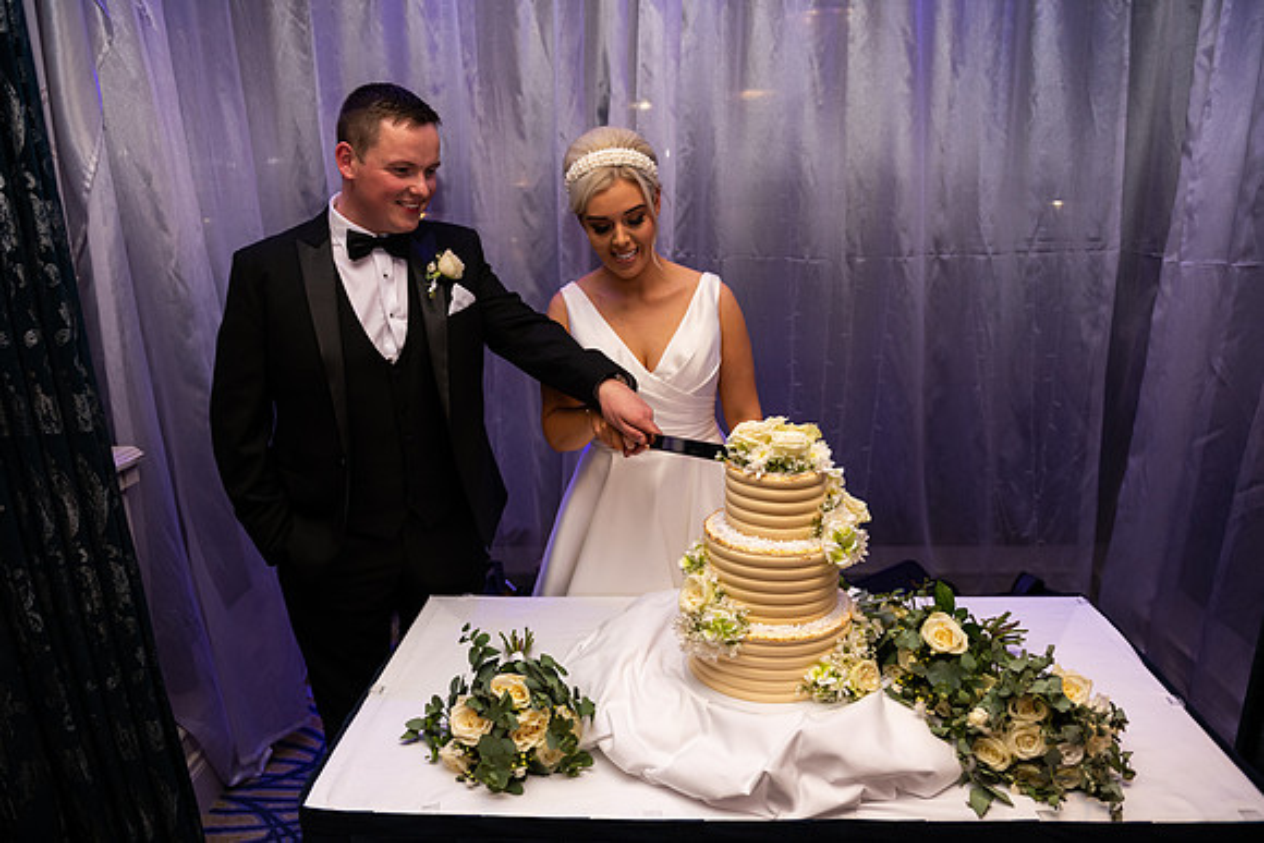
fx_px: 843
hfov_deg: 73.7
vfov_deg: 53.2
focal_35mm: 24
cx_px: 632
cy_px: 422
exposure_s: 1/160
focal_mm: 24
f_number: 3.5
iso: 640
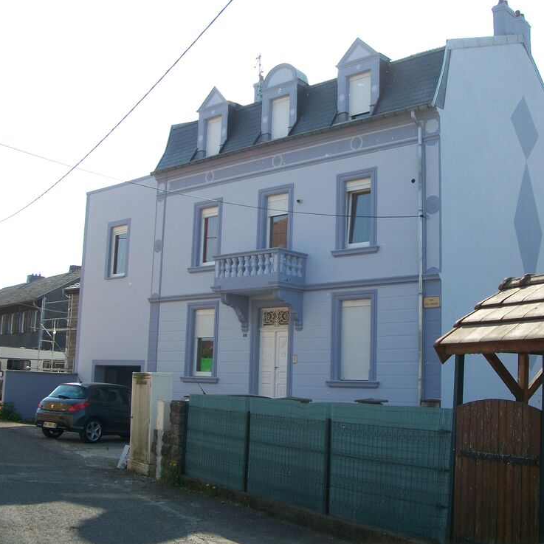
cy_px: 270
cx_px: 300
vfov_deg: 40.0
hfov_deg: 40.0
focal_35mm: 42
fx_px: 747
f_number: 3.1
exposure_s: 1/640
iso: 80
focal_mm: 6.3
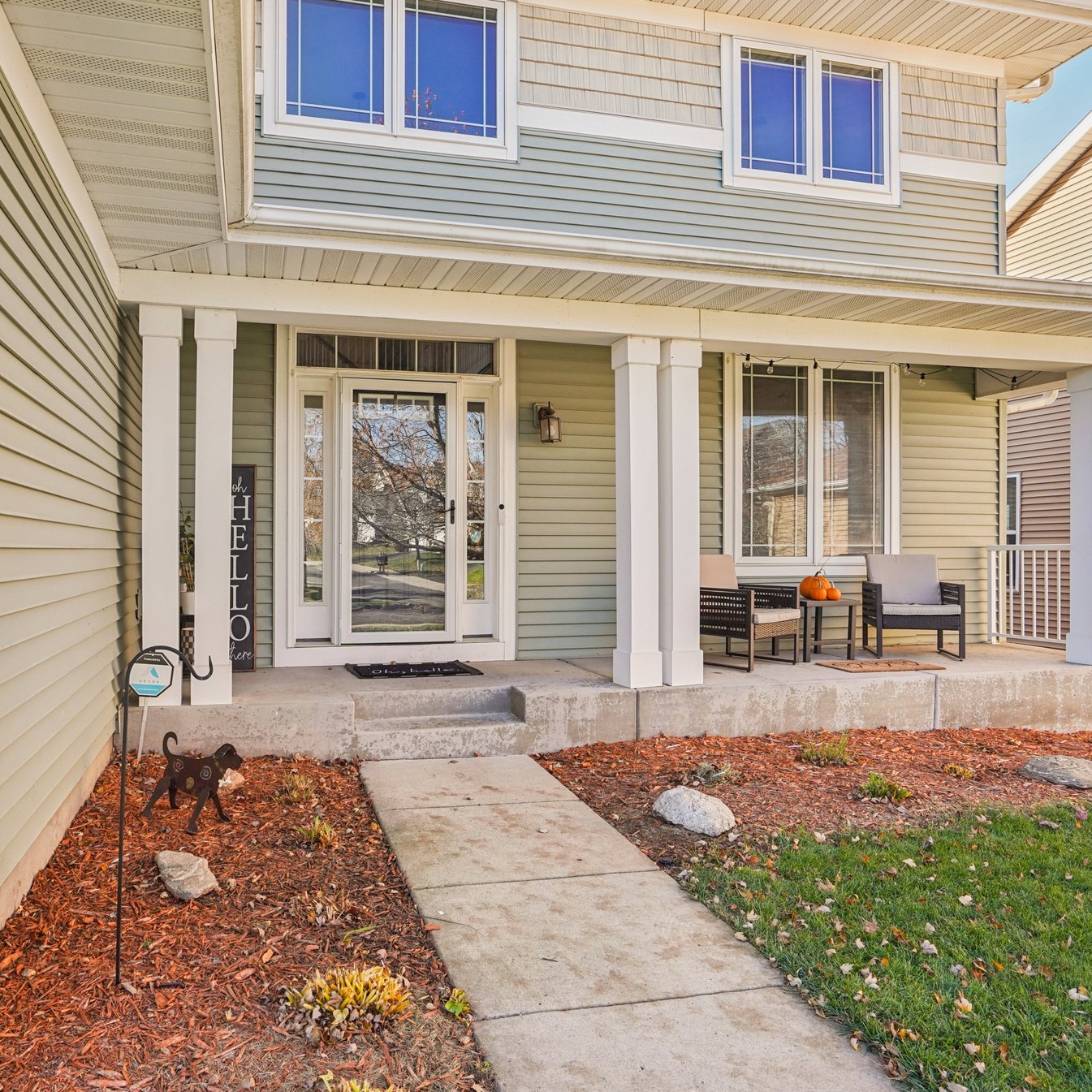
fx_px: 785
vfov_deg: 69.6
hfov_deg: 68.9
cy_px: 545
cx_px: 436
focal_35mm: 22
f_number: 8
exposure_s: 1/160
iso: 400
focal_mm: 17
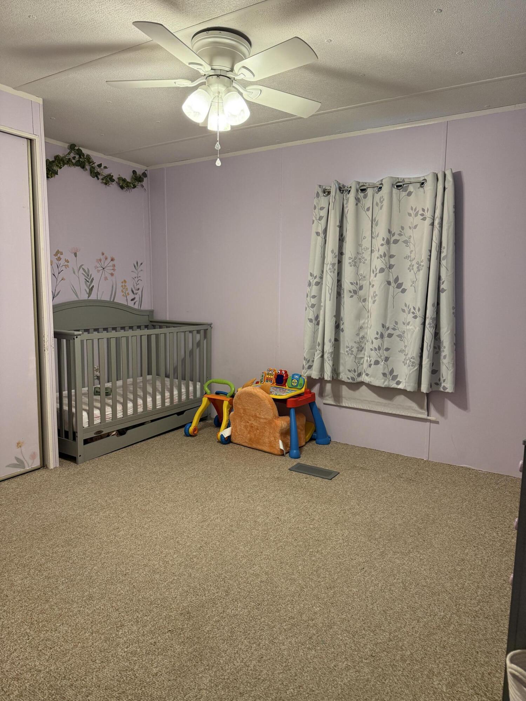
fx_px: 486
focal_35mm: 24
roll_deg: -2.1
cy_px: 350
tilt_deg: -6.8
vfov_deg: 71.6
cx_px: 263
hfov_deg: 56.8
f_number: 1.78
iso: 250
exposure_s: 1/60
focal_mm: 6.76
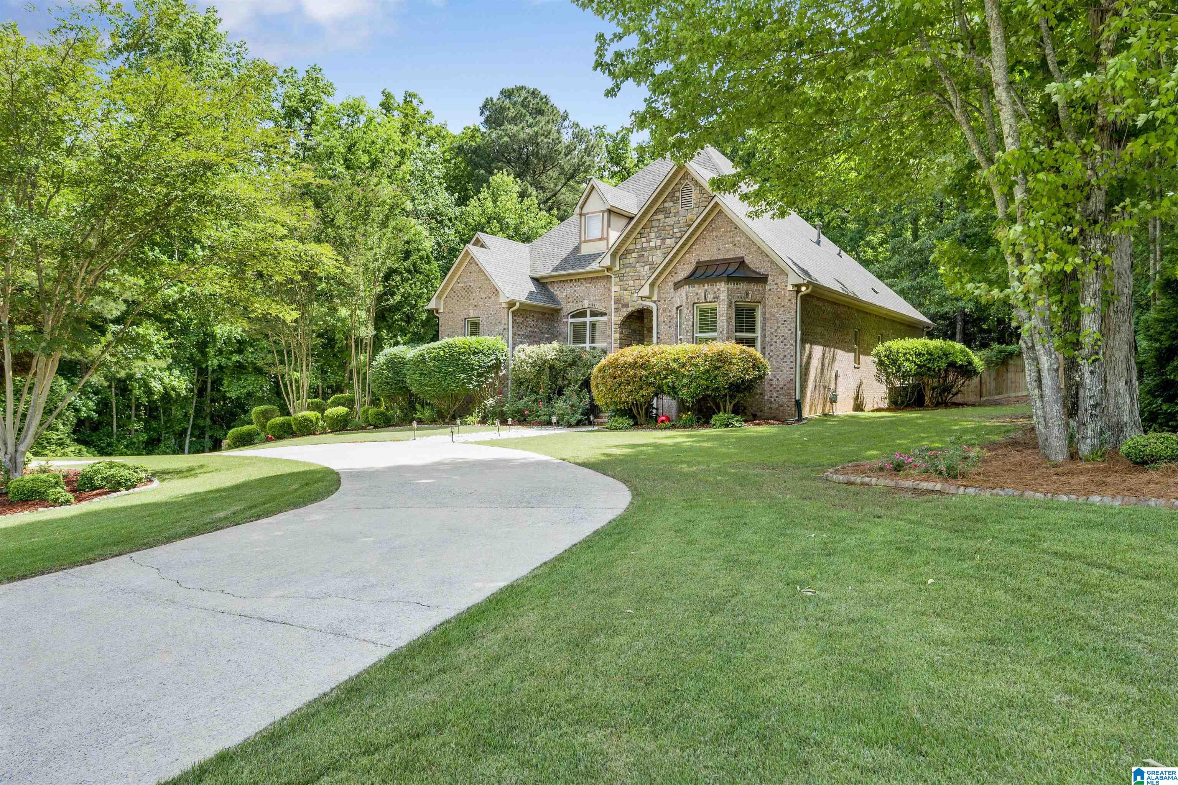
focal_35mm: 21
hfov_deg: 81.2
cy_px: 392
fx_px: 687
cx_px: 589
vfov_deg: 59.5
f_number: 5.6
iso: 100
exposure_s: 1/100
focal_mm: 14
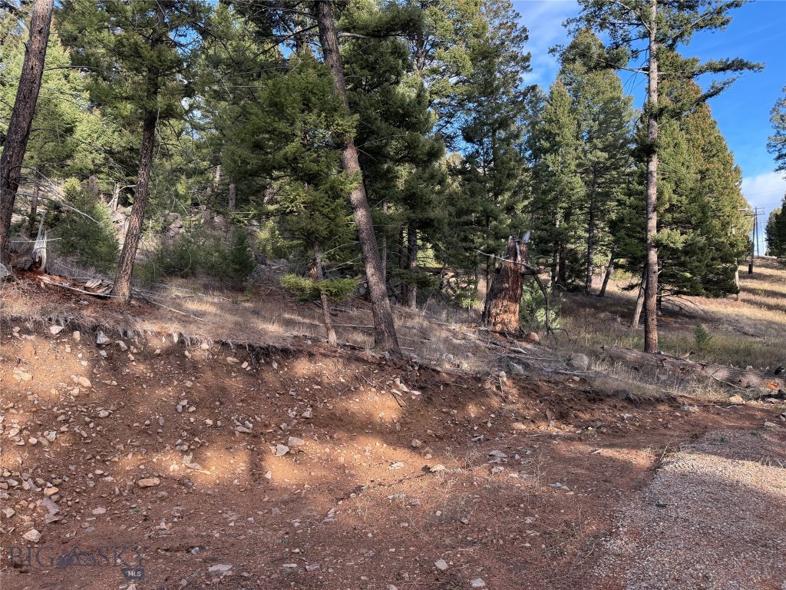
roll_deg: -0.9
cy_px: 295
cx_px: 393
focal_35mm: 24
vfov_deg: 56.8
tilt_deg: +4.0
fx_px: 545
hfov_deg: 71.6
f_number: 1.78
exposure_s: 1/575
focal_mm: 6.76
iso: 100
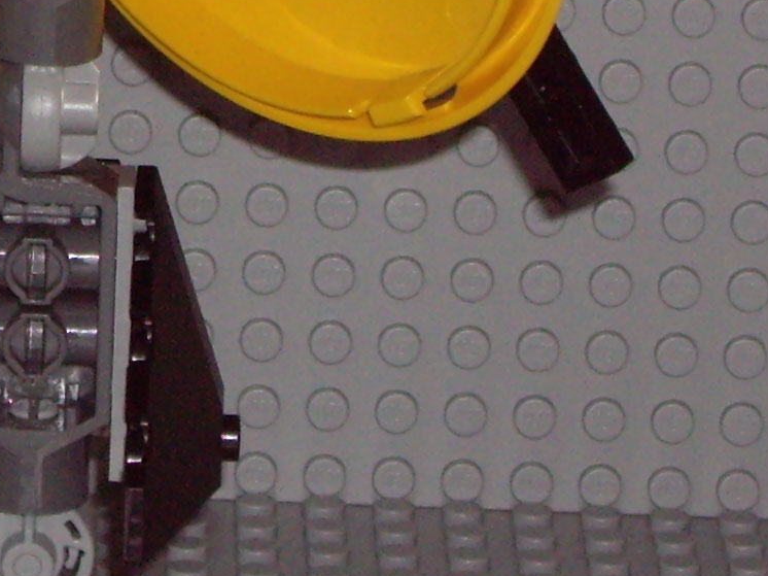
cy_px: -343
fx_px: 7874
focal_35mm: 355
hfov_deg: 5.6
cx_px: -148
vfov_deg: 4.2
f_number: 4.6
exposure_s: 1/100
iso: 200
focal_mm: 15.3
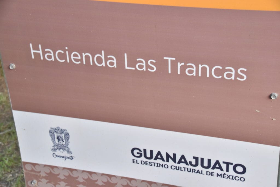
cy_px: 94
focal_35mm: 66
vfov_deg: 20.6
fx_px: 513
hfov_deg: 30.5
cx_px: 140
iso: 560
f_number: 8
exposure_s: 1/60
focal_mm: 44
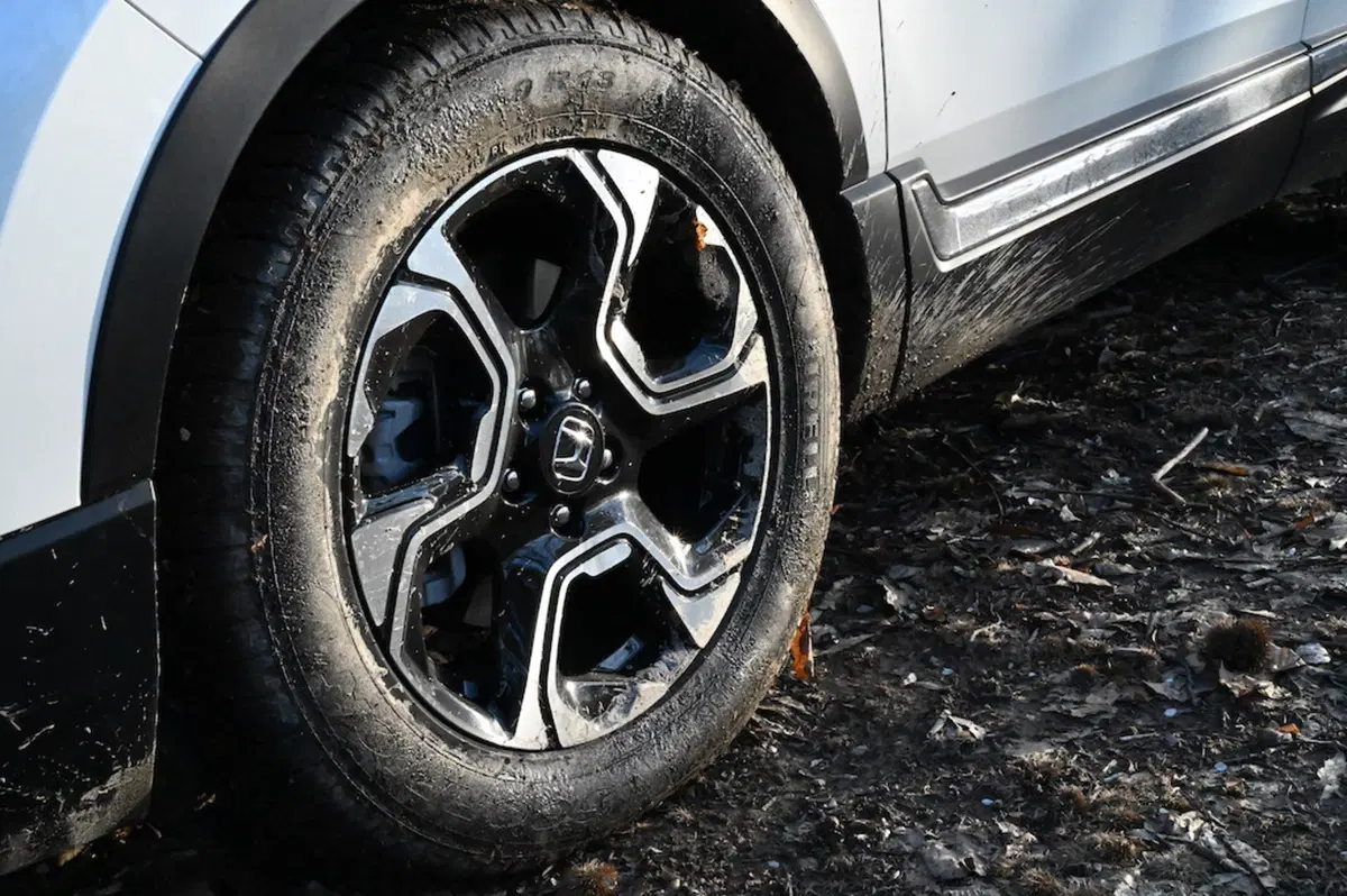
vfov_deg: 28.0
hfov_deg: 41.1
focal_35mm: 48
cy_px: 448
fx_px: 1794
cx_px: 674
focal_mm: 48
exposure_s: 1/800
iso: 22800
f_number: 20
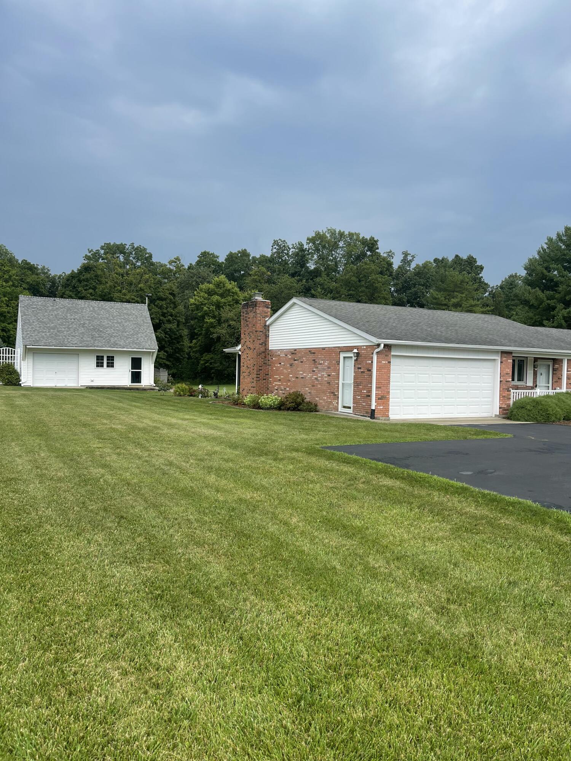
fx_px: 550
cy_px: 380
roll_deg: -2.1
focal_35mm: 25
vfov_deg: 69.4
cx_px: 286
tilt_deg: -0.8
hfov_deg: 54.9
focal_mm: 5.1
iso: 32
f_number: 1.6
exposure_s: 1/916
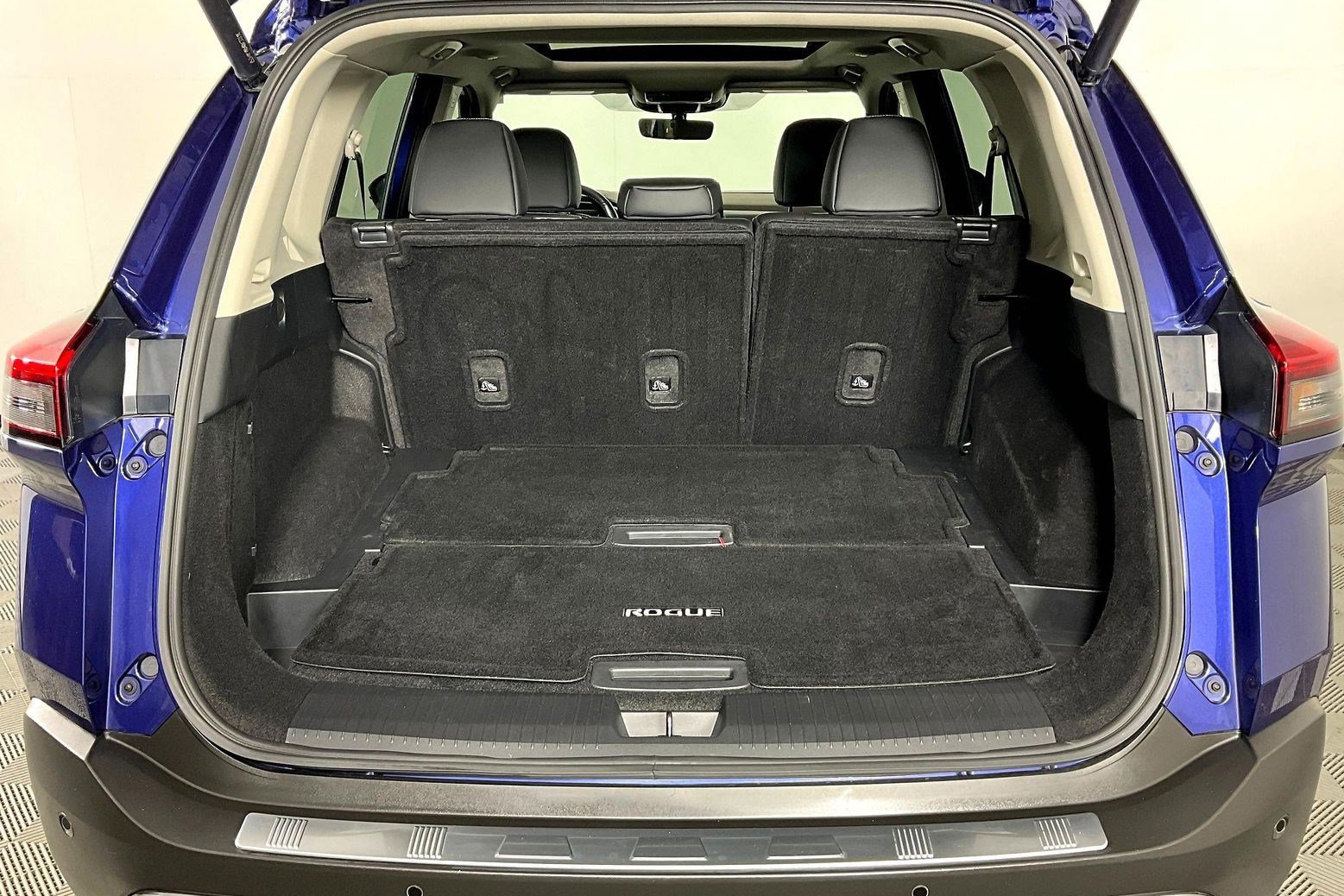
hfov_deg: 60.3
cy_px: 432
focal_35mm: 31
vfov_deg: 42.3
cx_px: 677
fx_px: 1157
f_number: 1.8
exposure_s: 1/60
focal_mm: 3
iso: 125
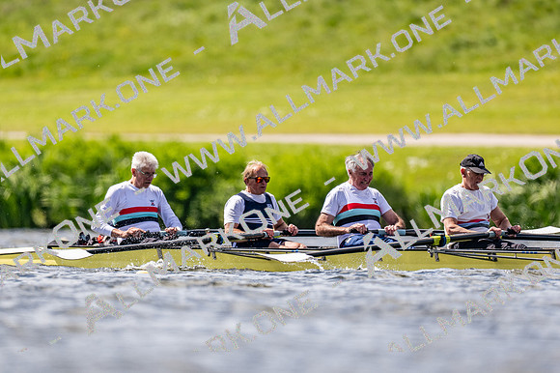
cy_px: 186
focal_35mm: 900
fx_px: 13991
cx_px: 280
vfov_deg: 1.5
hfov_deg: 2.3
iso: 220
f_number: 4
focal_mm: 600
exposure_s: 1/2500
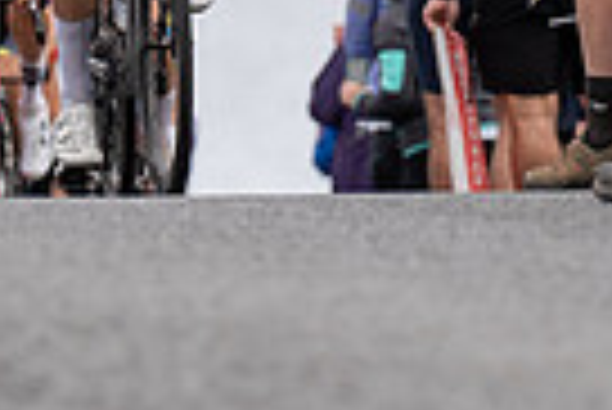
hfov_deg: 2.9
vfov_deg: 1.9
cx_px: 243
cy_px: -399
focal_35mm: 712
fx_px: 12117
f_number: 3.5
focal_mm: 167
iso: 320
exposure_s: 1/1000
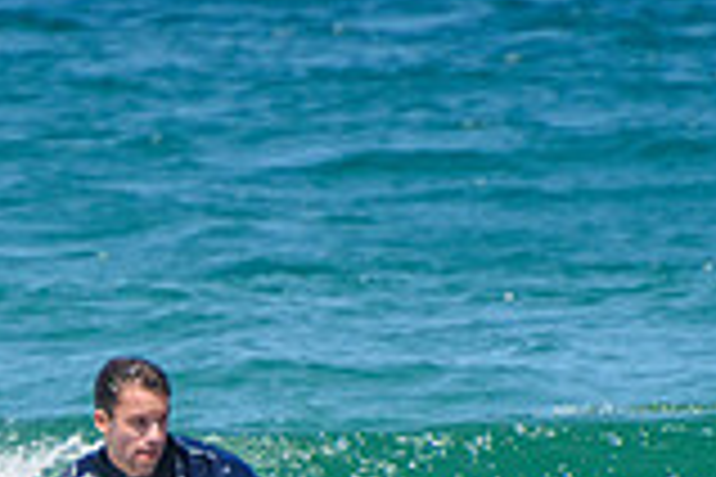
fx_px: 43394
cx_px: 63
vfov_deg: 0.6
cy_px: 619
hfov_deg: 0.9
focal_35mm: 2182
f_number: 5.6
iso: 320
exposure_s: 1/2000
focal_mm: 400
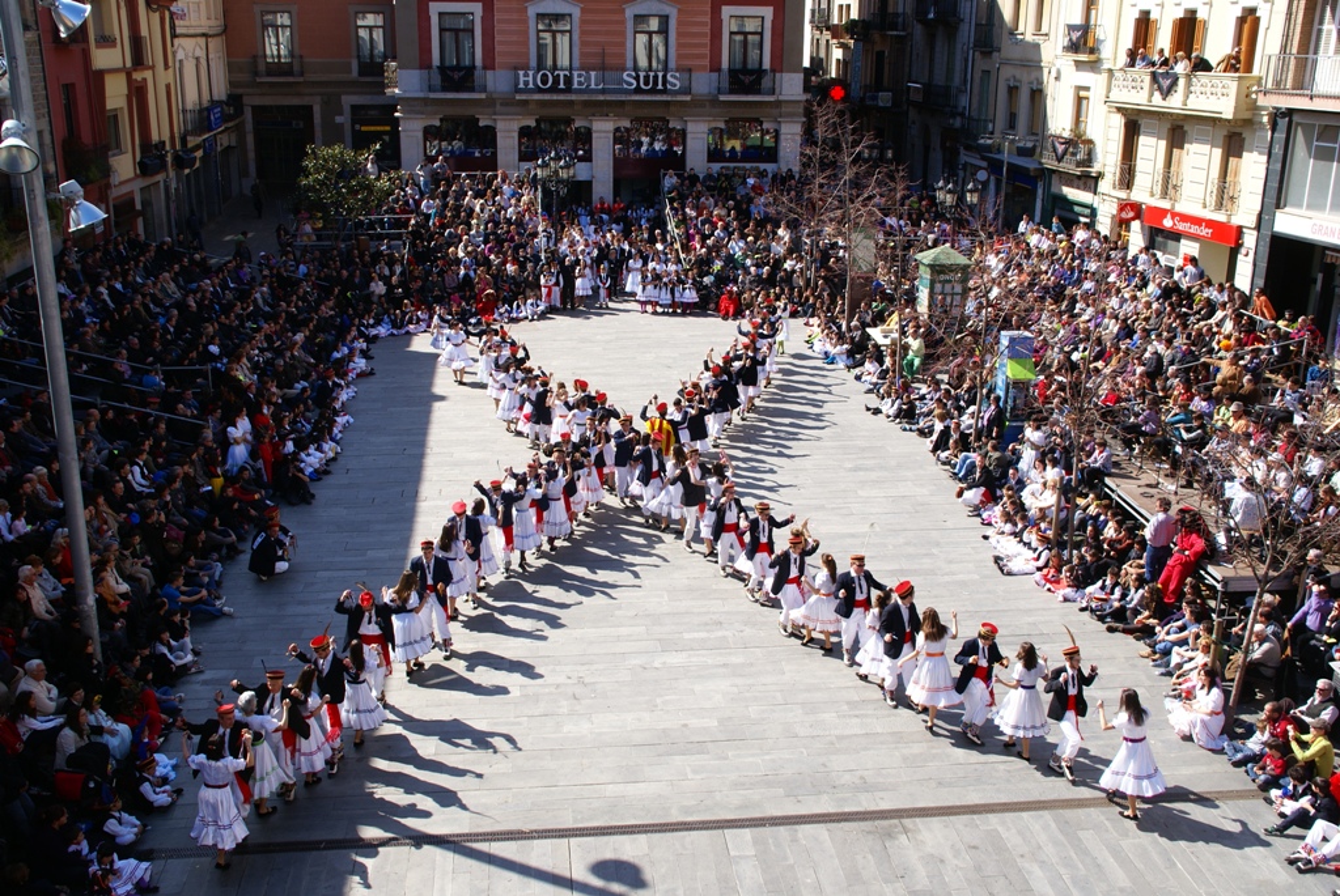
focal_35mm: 36
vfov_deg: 37.0
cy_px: 448
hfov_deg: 53.1
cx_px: 670
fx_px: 1341
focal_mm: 24
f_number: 10
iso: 100
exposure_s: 1/100
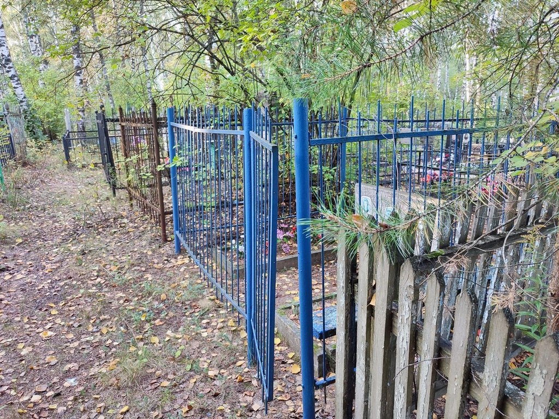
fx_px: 404
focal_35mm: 25
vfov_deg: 54.9
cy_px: 210
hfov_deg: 69.4
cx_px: 280
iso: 213
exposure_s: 1/33
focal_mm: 6.04
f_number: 1.9
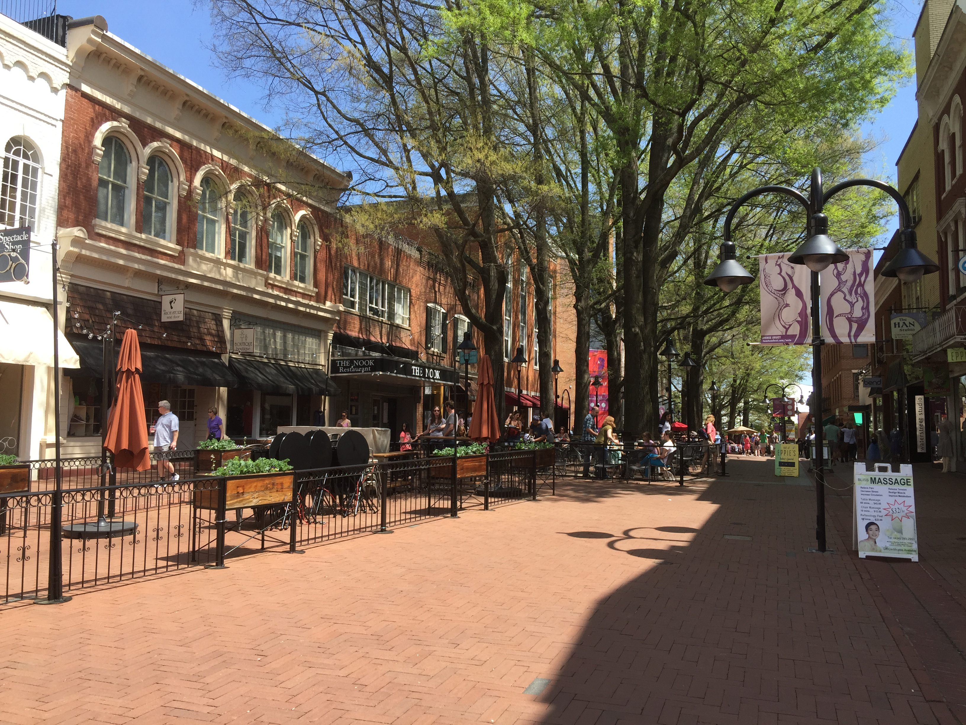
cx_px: 483
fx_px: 809
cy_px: 362
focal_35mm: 29
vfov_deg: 48.2
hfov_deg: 61.7
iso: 32
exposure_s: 1/732
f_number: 2.2
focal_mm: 4.15
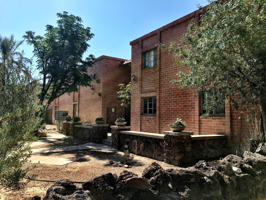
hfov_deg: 61.7
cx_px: 133
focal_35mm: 29
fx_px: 223
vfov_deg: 48.2
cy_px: 100
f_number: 2.2
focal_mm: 4.15
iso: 25
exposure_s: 1/1748
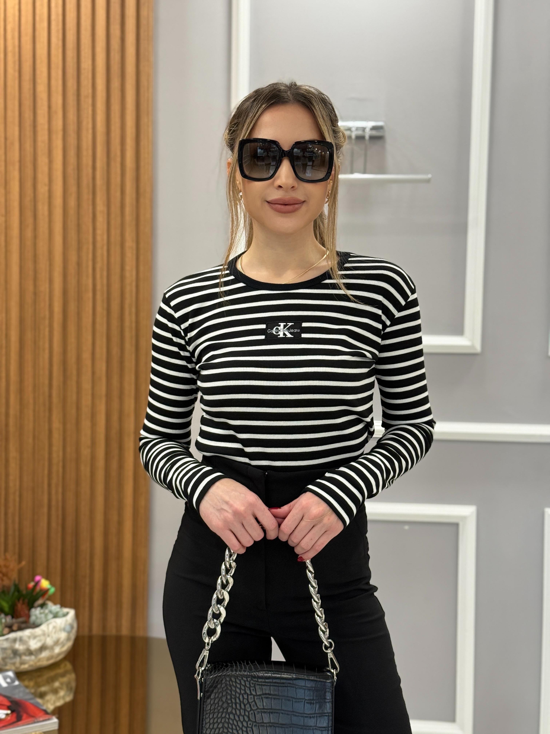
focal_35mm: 48
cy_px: 367
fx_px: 1017
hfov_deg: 30.3
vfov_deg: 39.7
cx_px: 275
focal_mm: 6.76
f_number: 1.78
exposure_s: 1/100
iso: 160
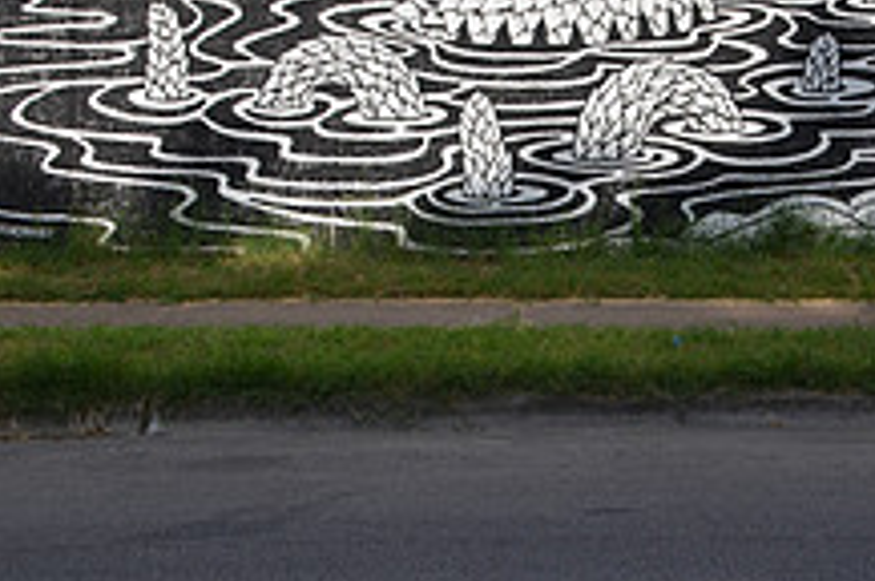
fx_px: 2524
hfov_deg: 18.7
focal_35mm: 104
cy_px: -153
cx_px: 1036
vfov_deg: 12.7
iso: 160
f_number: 10
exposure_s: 1/400
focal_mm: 26
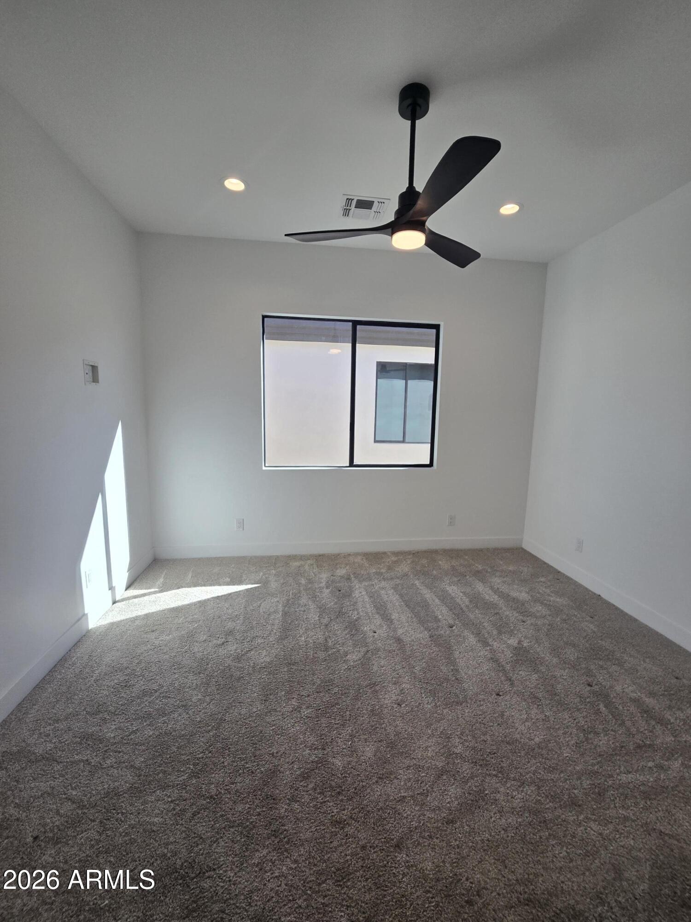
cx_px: 346
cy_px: 461
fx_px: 346
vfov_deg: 106.2
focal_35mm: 13
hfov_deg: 89.9
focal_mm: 2.2
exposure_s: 1/285
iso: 50
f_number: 2.2
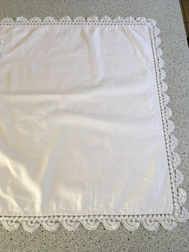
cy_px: 126
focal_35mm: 29
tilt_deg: -67.6
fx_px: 211
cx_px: 94
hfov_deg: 48.2
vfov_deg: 61.7
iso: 32
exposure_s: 1/33
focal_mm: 4.15
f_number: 2.2
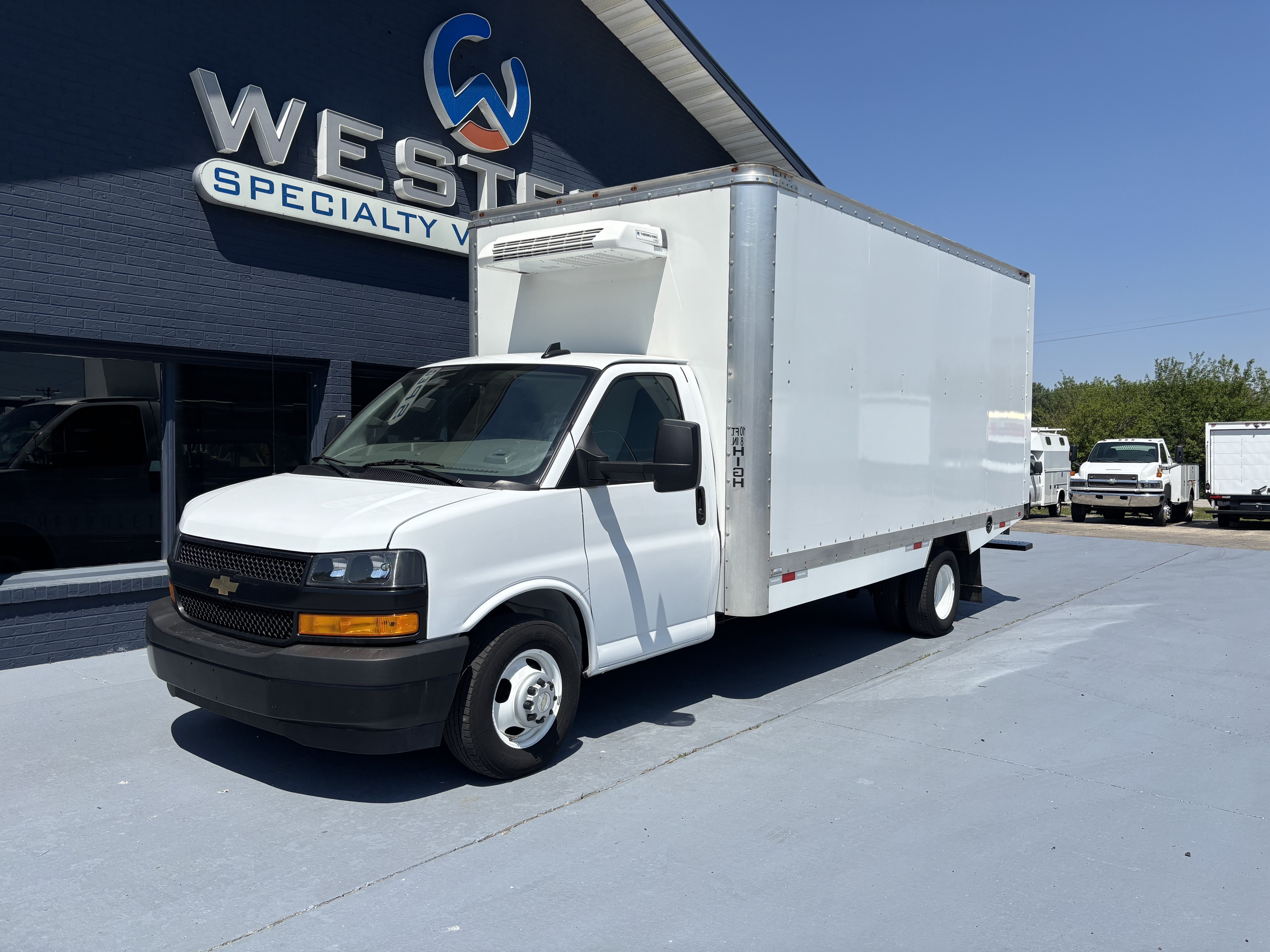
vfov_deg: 53.1
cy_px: 476
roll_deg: -0.1
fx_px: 954
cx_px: 635
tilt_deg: -1.5
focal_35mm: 26
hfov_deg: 67.3
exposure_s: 1/5952
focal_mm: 5.96
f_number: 1.6
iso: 50
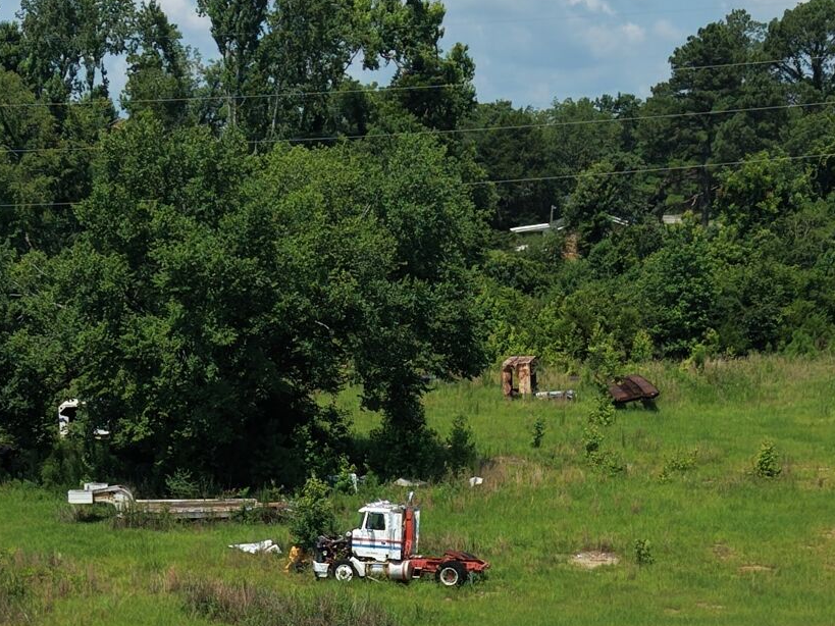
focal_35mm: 90
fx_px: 2171
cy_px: 711
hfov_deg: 21.8
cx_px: 370
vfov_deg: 15.9
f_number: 1.8
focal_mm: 8.67
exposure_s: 1/5000
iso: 150
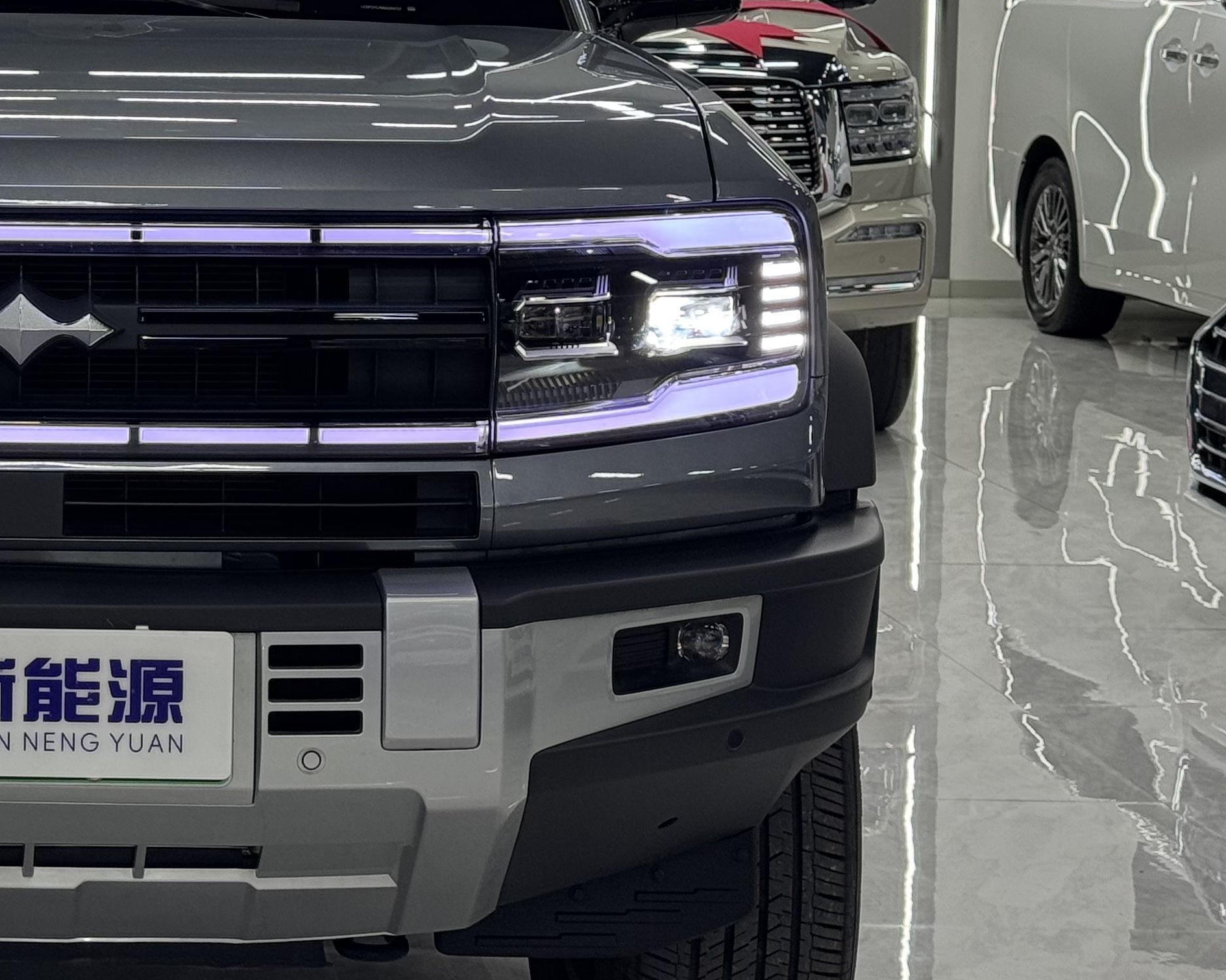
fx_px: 3628
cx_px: -29
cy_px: 238
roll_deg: -0.3
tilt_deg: -4.6
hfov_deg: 18.6
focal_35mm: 100
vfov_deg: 15.3
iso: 64
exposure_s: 1/102
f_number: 1.78
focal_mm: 6.76
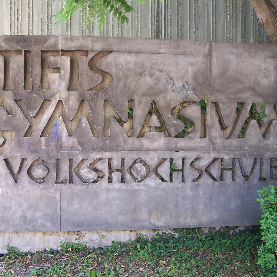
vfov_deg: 37.6
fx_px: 407
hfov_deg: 37.6
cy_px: 139
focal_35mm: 45
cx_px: 136
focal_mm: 6.3
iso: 80
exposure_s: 1/30
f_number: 2.8
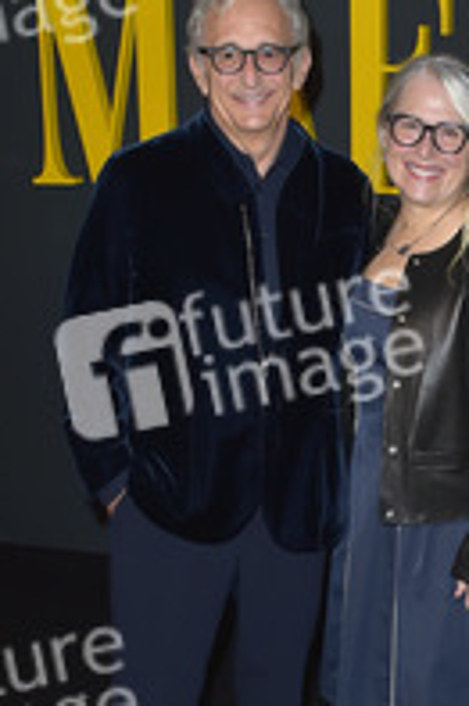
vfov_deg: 30.4
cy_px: 534
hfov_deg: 20.7
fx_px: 1272
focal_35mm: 65
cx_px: 345
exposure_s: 1/250
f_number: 6.3
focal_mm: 32
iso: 320
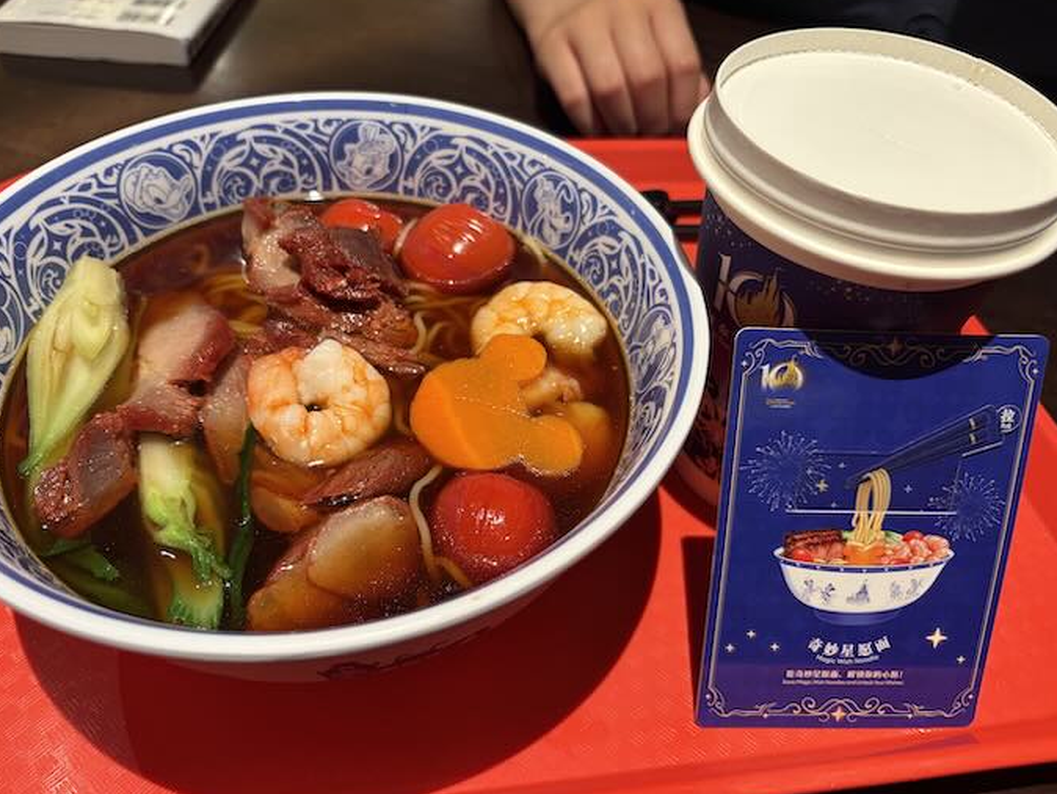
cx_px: 514
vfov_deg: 51.4
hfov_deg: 65.3
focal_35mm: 27
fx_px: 825
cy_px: 390
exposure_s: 1/50
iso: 160
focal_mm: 5.96
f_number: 1.6
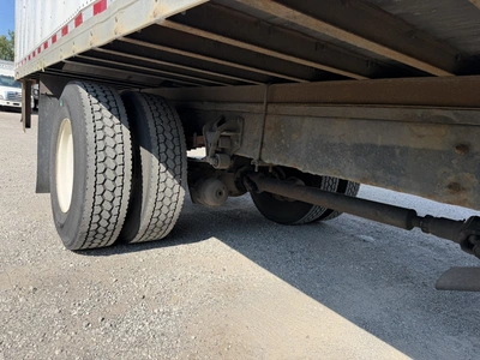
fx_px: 333
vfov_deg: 56.8
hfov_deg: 71.6
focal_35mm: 24
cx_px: 240
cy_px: 180
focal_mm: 6.76
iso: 100
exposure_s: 1/3021
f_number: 1.78
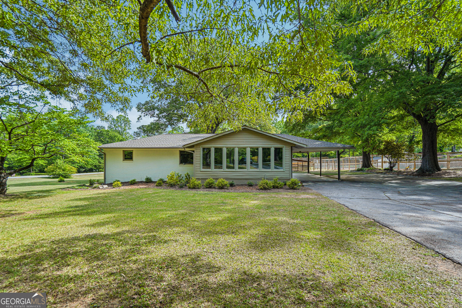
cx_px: 231
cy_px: 154
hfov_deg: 96.7
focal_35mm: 16
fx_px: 205
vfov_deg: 73.7
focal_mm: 16
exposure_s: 1/320
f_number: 5
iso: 50
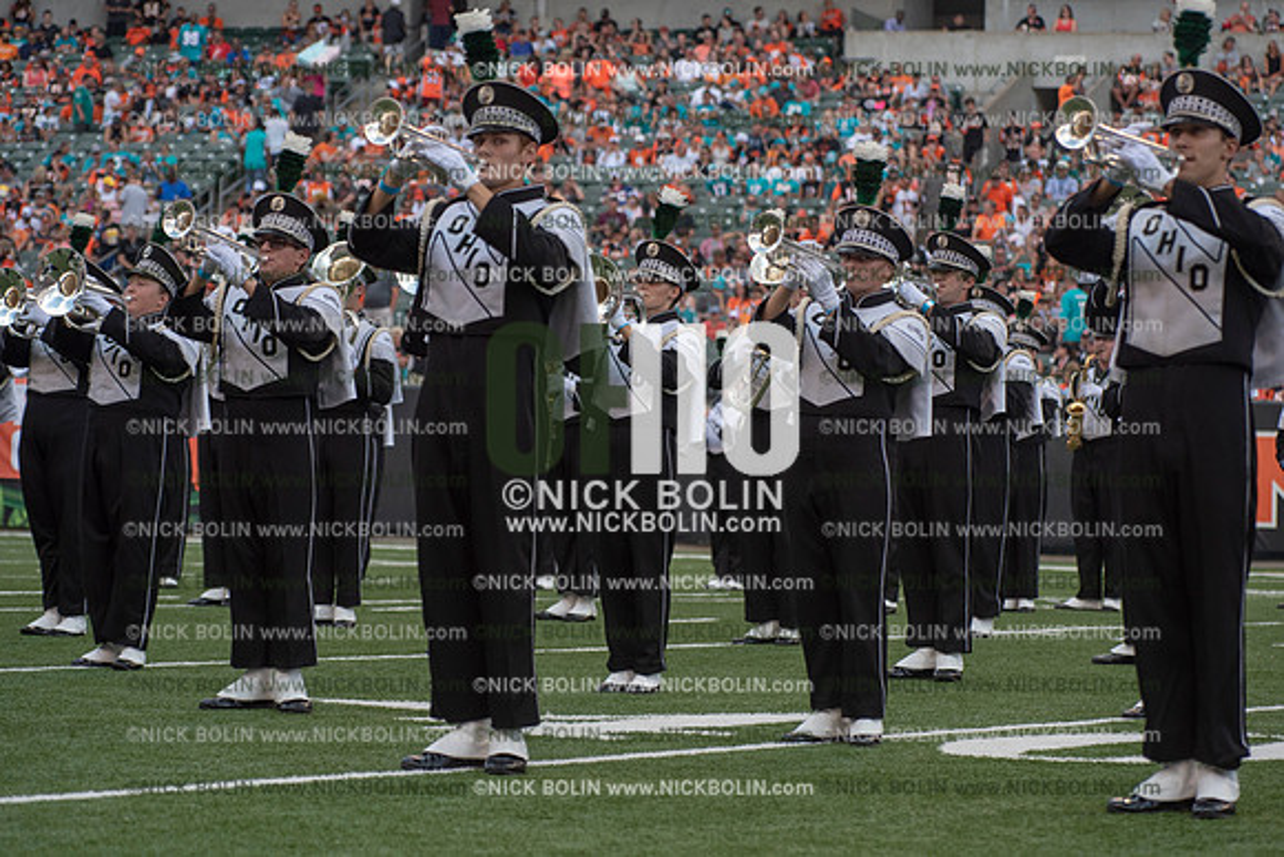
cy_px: 428
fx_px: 4994
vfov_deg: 9.8
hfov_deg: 14.7
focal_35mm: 140
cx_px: 642
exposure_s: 1/1250
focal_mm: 140
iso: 400
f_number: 5.6
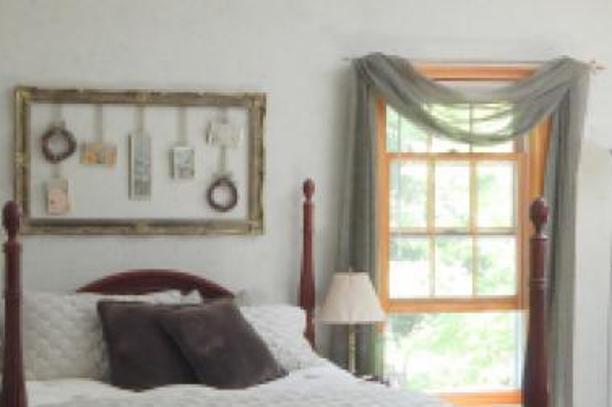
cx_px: 154
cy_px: 255
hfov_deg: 30.5
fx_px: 1104
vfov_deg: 20.9
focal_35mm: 65
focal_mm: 4
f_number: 3
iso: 180
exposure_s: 1/30
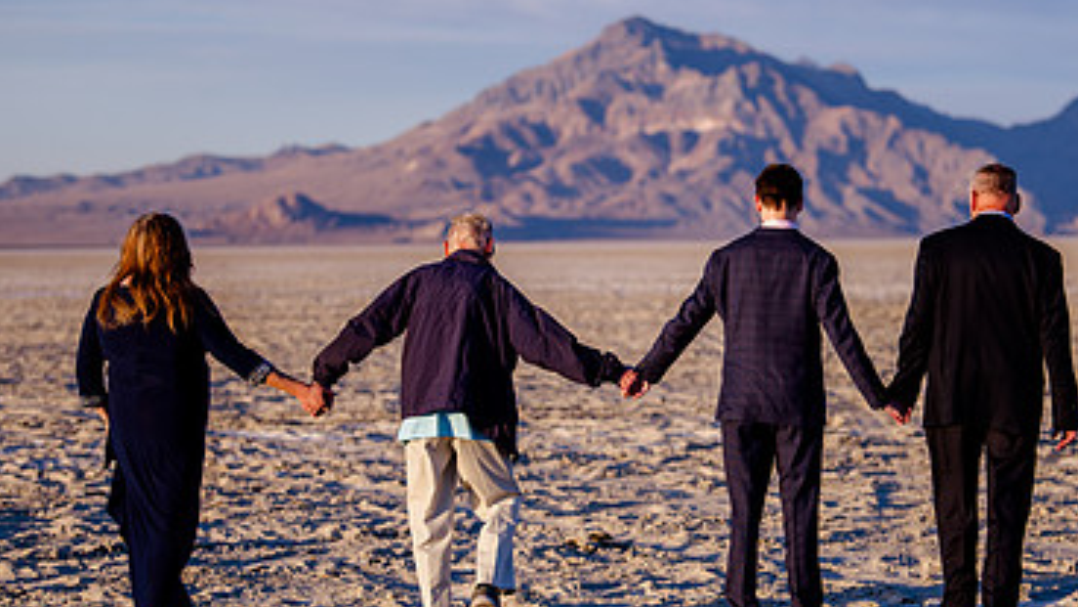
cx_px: 677
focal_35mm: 152
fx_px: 4345
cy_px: 304
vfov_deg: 8.0
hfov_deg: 14.1
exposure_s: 1/800
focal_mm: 92
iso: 200
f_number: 2.8
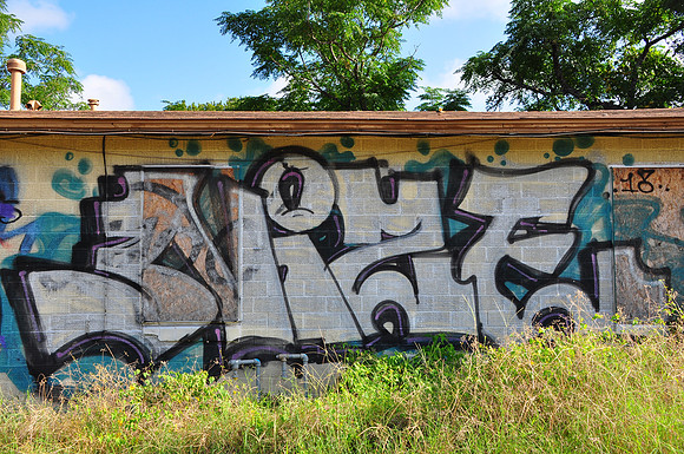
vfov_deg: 34.1
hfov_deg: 49.6
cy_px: 227
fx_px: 740
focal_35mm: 39
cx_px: 342
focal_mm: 26
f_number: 10
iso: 200
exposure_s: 1/125
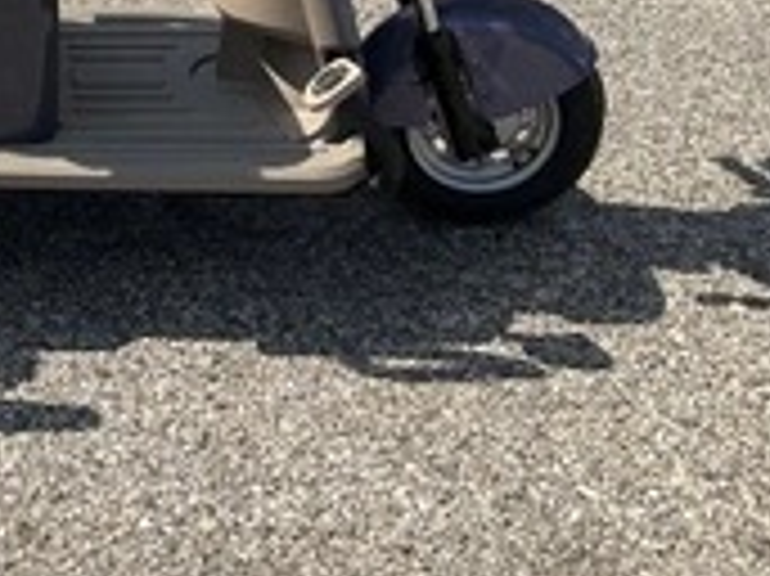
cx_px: -90
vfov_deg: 20.4
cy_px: -86
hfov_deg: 26.2
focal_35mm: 68
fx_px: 1512
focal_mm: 3
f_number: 1.8
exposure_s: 1/1848
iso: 25
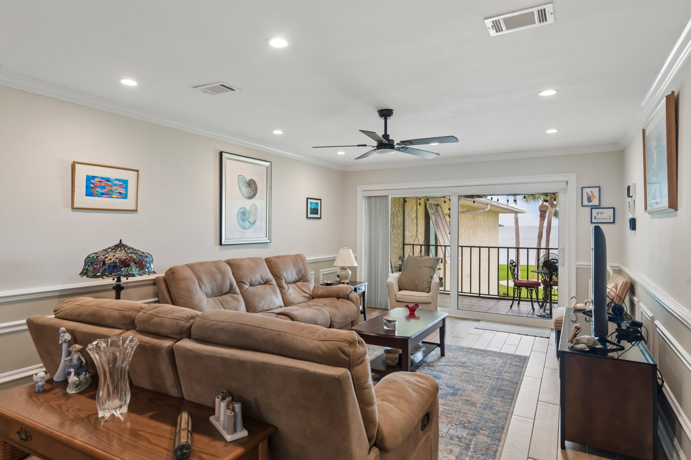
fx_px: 403
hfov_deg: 81.2
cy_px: 230
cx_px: 346
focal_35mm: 21
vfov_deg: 59.5
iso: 400
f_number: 8
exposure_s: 1/25
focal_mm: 21
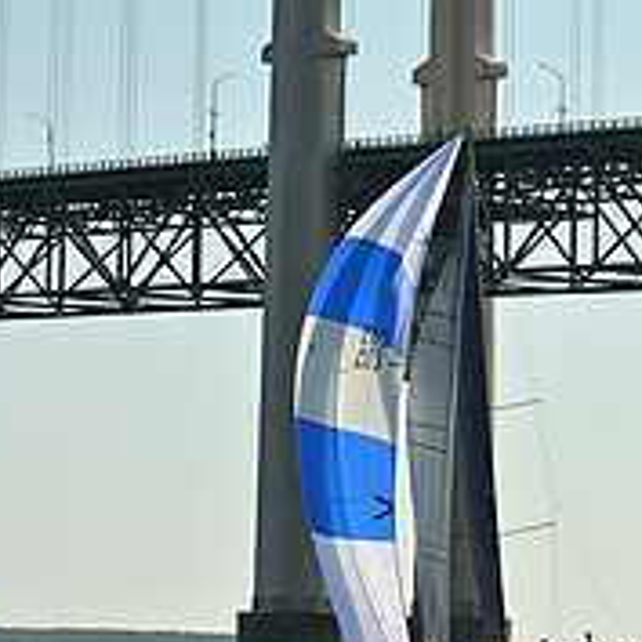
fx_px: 4092
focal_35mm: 195
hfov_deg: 9.0
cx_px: 423
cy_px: 4
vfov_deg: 8.9
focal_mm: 70
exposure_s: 1/2000
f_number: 7.1
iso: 320
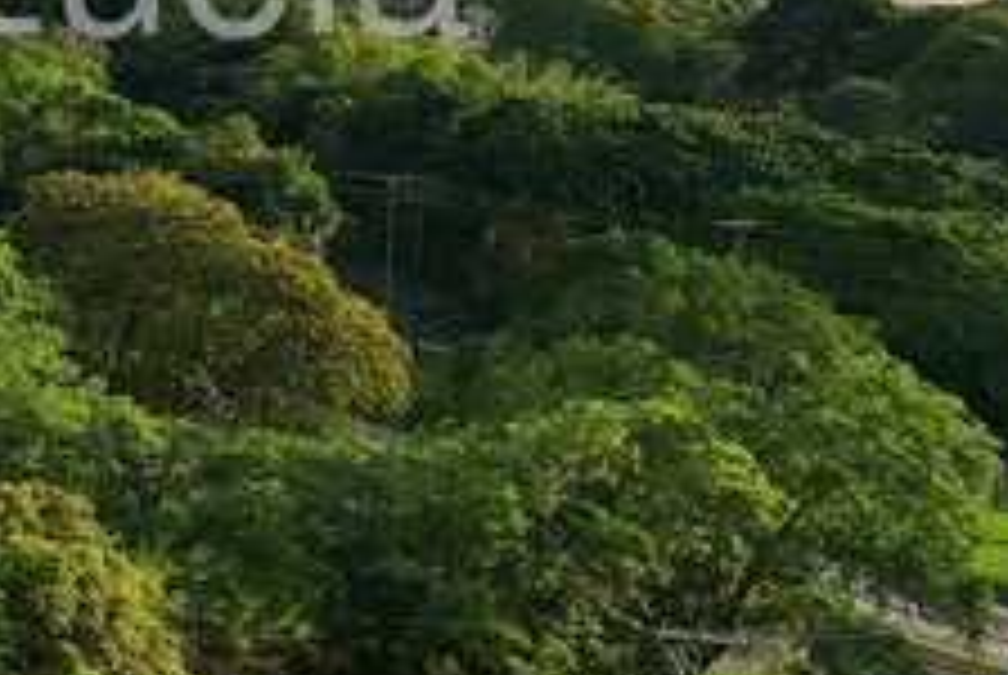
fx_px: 2551
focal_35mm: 91
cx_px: -682
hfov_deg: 18.6
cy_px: -45
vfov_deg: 14.7
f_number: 1.8
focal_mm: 5.54
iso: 40
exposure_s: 1/2053
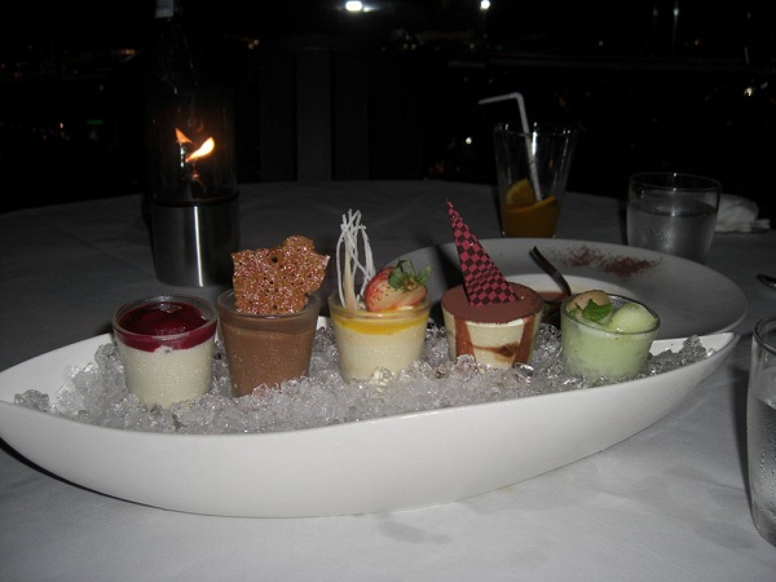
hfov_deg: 49.0
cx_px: 388
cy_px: 291
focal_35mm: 38
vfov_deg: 37.7
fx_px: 852
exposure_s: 1/60
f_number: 2.8
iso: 100
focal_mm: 7.9
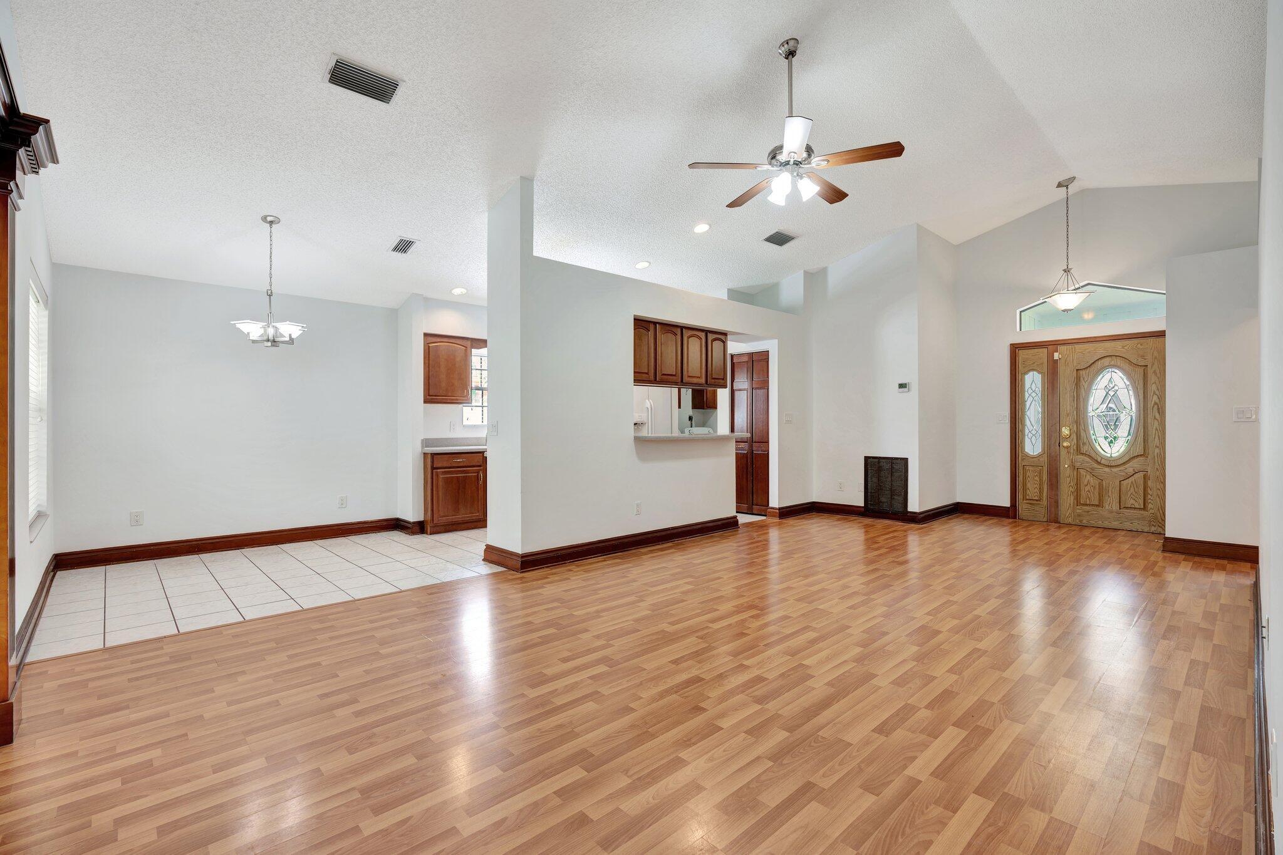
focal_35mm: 16
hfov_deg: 96.7
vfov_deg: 73.7
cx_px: 642
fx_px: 570
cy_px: 428
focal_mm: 16
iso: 100
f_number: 5.6
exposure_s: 1/4
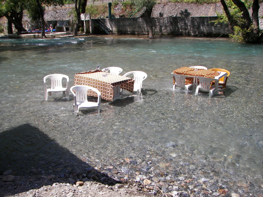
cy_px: 98
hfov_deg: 51.4
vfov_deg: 39.7
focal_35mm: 36
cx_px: 132
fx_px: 274
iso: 50
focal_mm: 6
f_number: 2.8
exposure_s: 1/800
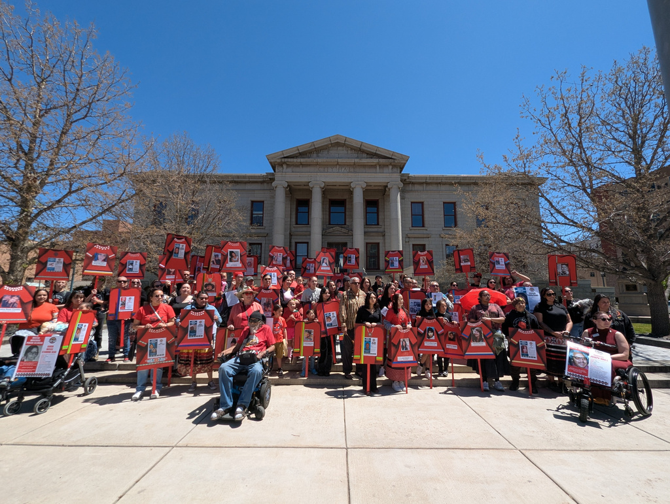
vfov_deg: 90.1
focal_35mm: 13
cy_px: 252
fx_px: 252
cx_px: 335
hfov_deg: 106.1
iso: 46
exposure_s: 1/1122
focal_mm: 1.9
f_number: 2.2
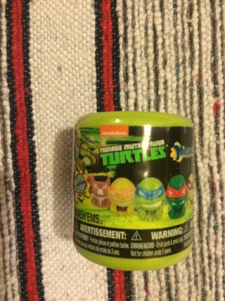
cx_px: 112
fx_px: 251
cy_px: 150
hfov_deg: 48.2
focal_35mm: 29
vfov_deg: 61.7
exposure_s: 1/17
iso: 320
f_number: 2.2
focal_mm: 4.15
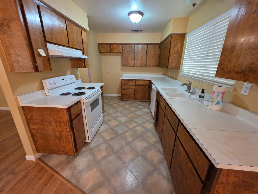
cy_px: 97
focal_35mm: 13
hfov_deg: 106.2
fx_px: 97
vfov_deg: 89.9
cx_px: 129
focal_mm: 2.2
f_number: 1.9
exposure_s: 1/60
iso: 320
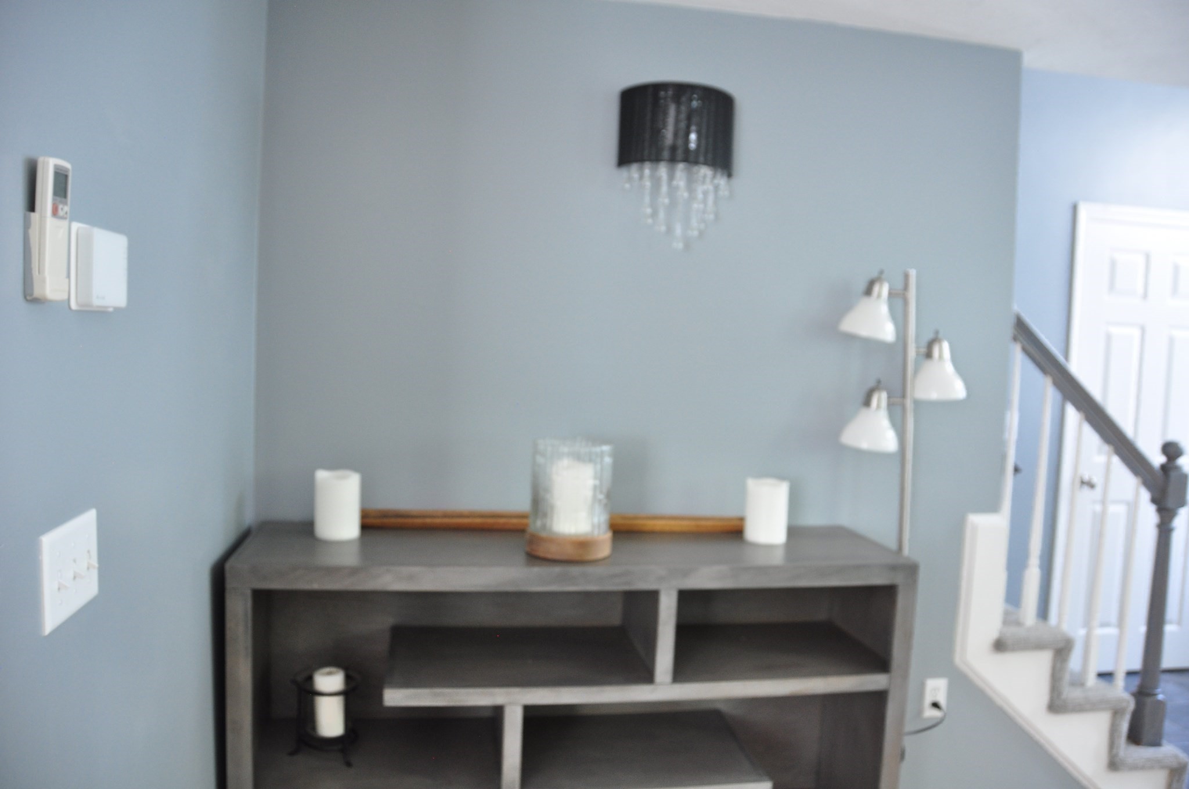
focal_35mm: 27
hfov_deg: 67.4
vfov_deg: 47.8
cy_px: 394
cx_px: 594
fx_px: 891
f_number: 3.5
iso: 500
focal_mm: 18
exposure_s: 1/6
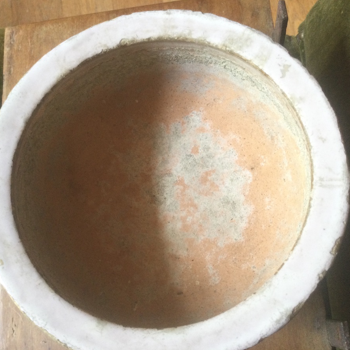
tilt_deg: -72.6
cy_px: 176
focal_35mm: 37
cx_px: 176
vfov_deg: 44.9
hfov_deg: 44.9
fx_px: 423
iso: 80
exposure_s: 1/33
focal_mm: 3.3
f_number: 2.4
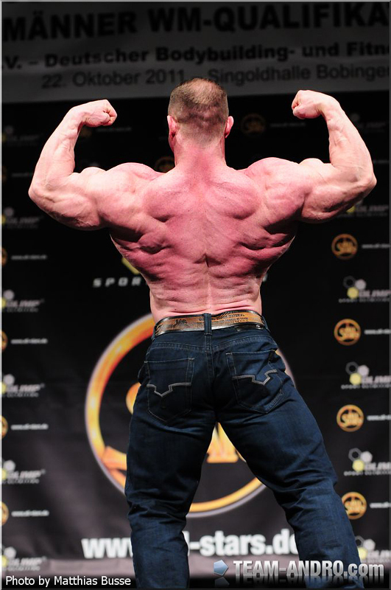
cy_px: 295
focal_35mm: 105
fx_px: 1716
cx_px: 196
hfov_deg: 13.0
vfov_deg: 19.5
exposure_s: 1/100
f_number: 3.2
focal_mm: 70
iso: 1250
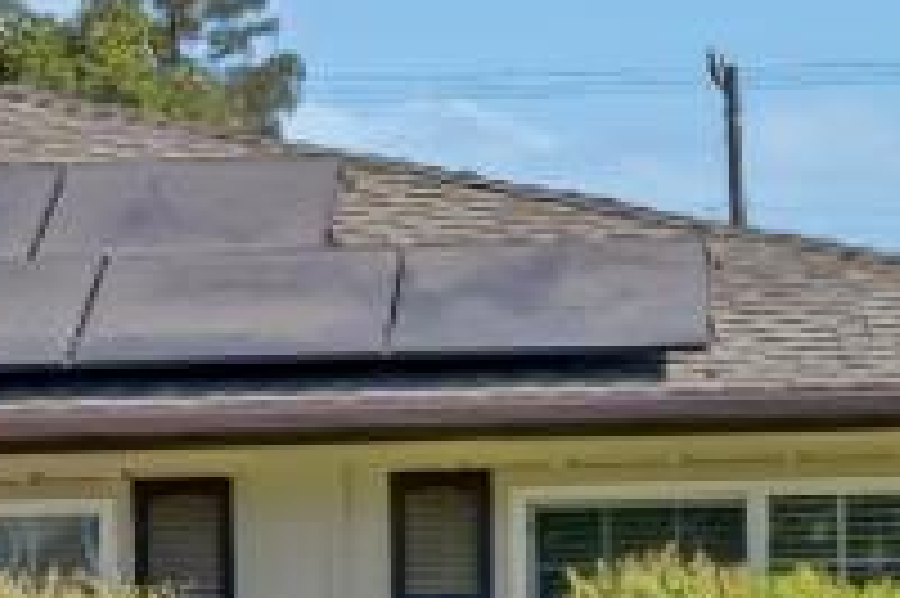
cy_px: 755
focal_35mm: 241
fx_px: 6014
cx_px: -792
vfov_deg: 5.7
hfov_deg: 8.2
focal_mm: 21.4
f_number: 9
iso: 400
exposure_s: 1/800
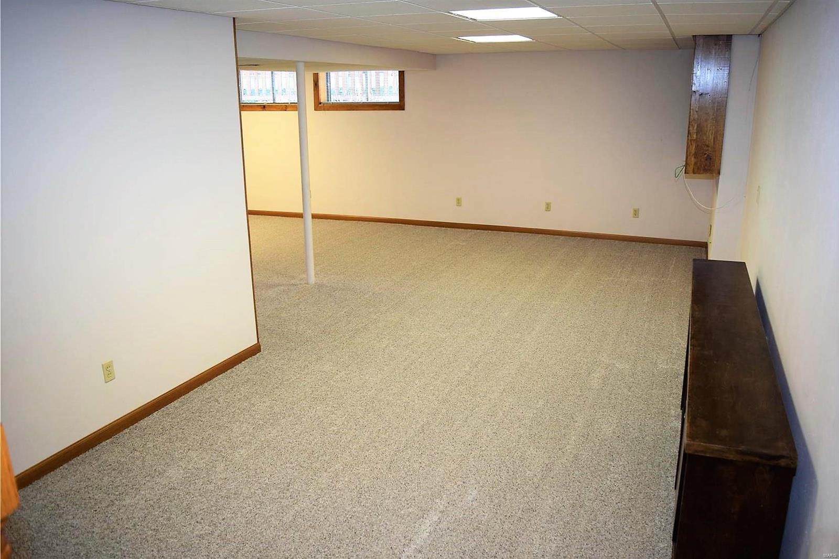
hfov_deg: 67.4
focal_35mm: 27
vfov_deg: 47.9
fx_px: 629
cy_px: 280
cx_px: 420
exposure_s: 1/80
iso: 400
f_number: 4.5
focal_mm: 18
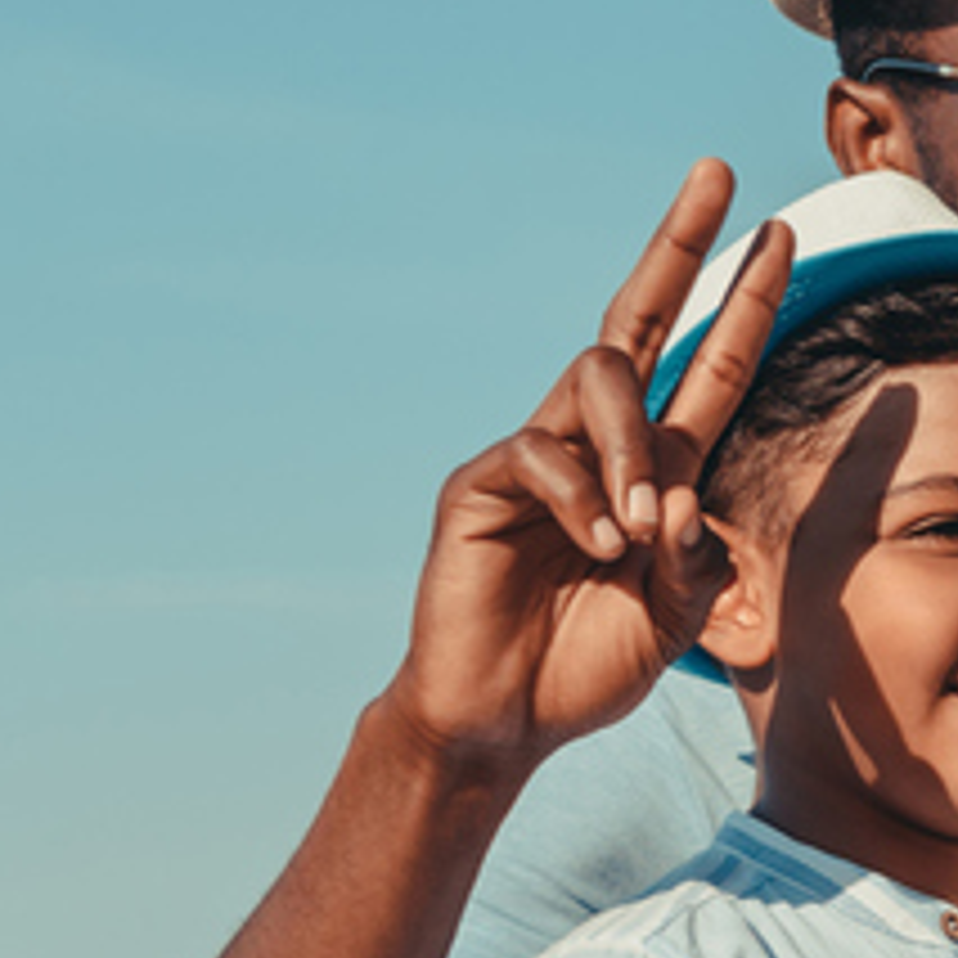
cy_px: 603
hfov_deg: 9.7
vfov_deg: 10.5
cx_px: 1970
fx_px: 5198
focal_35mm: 166
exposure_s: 1/2500
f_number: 2.8
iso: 100
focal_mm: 42
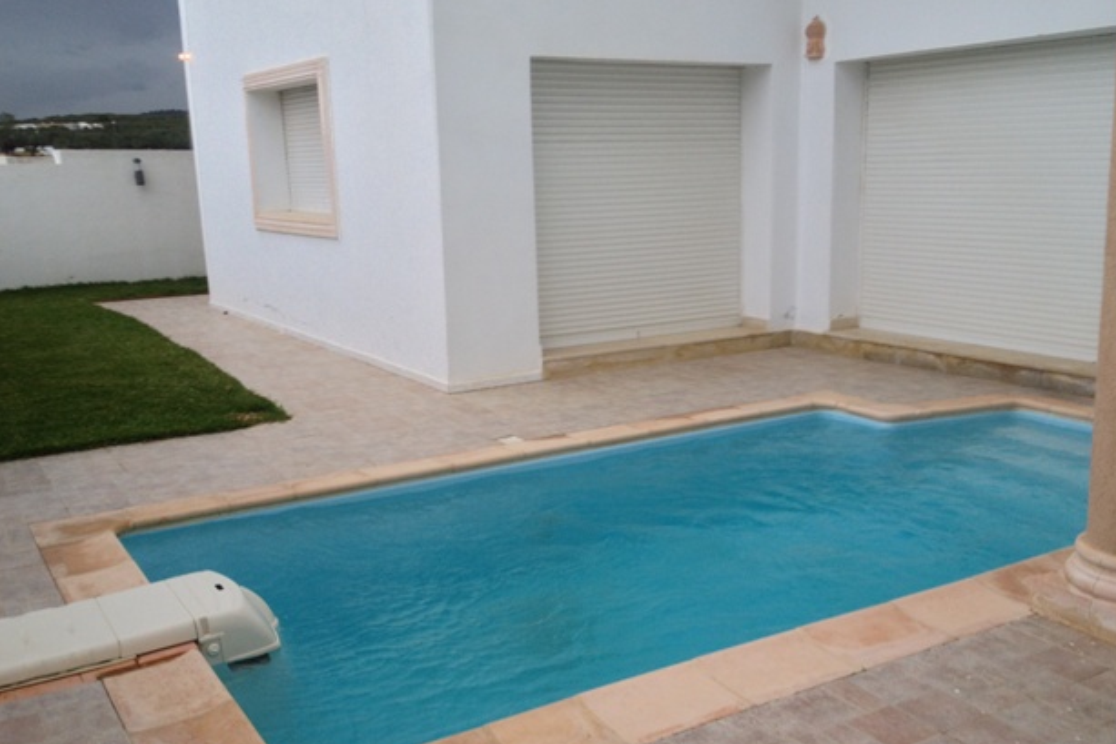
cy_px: 393
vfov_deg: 35.1
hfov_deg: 50.7
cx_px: 539
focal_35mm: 38
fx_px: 1178
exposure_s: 1/120
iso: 50
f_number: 2.4
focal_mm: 4.28
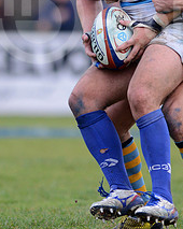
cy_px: 19
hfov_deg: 1.9
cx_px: 146
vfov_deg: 2.3
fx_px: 5661
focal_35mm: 835
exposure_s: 1/800
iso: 1100
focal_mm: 420
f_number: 4
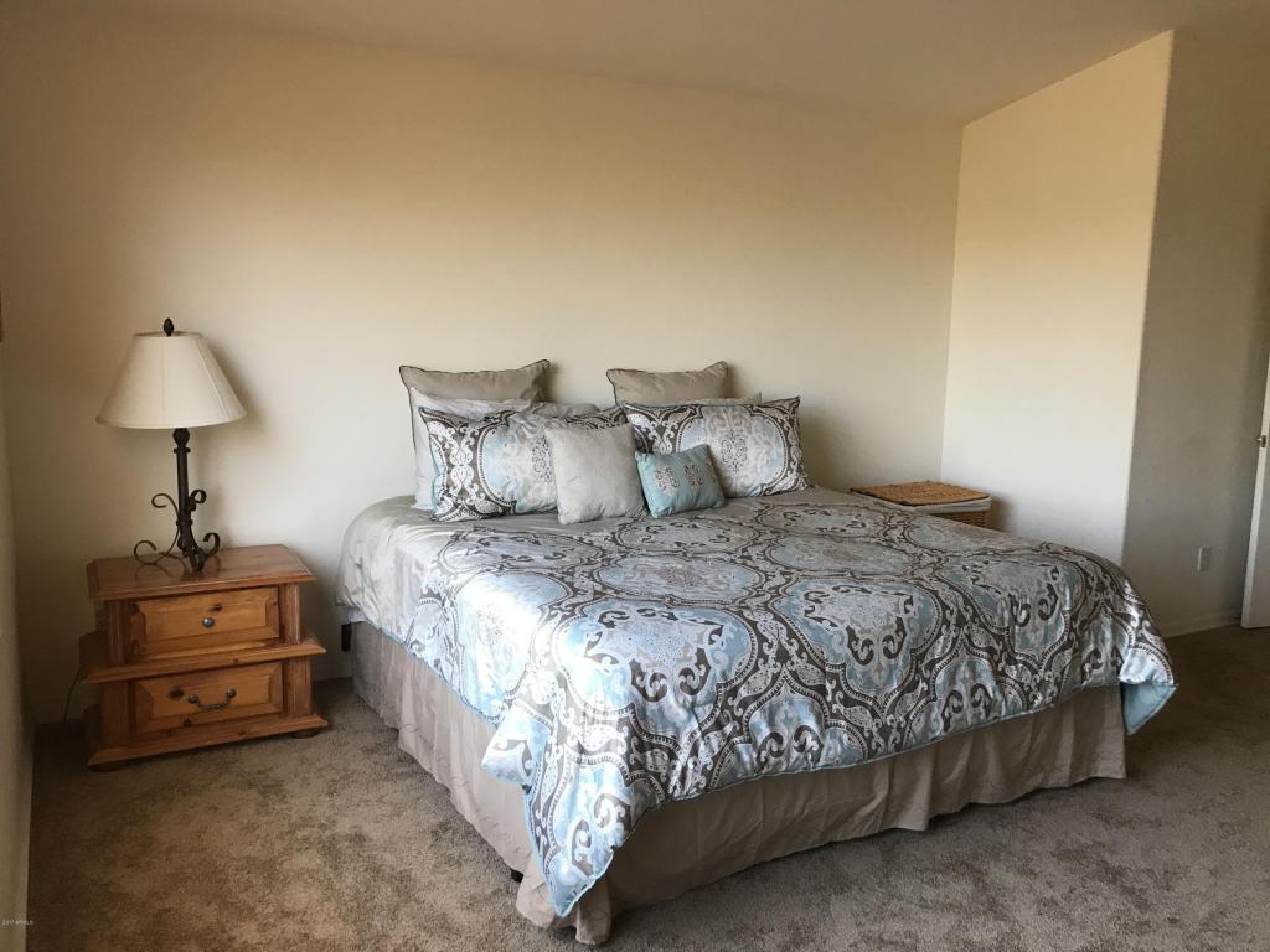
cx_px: 635
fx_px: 1027
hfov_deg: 63.4
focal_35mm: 28
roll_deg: -0.7
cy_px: 476
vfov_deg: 49.7
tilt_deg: -9.8
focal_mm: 3.99
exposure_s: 1/30
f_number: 1.8
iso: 32
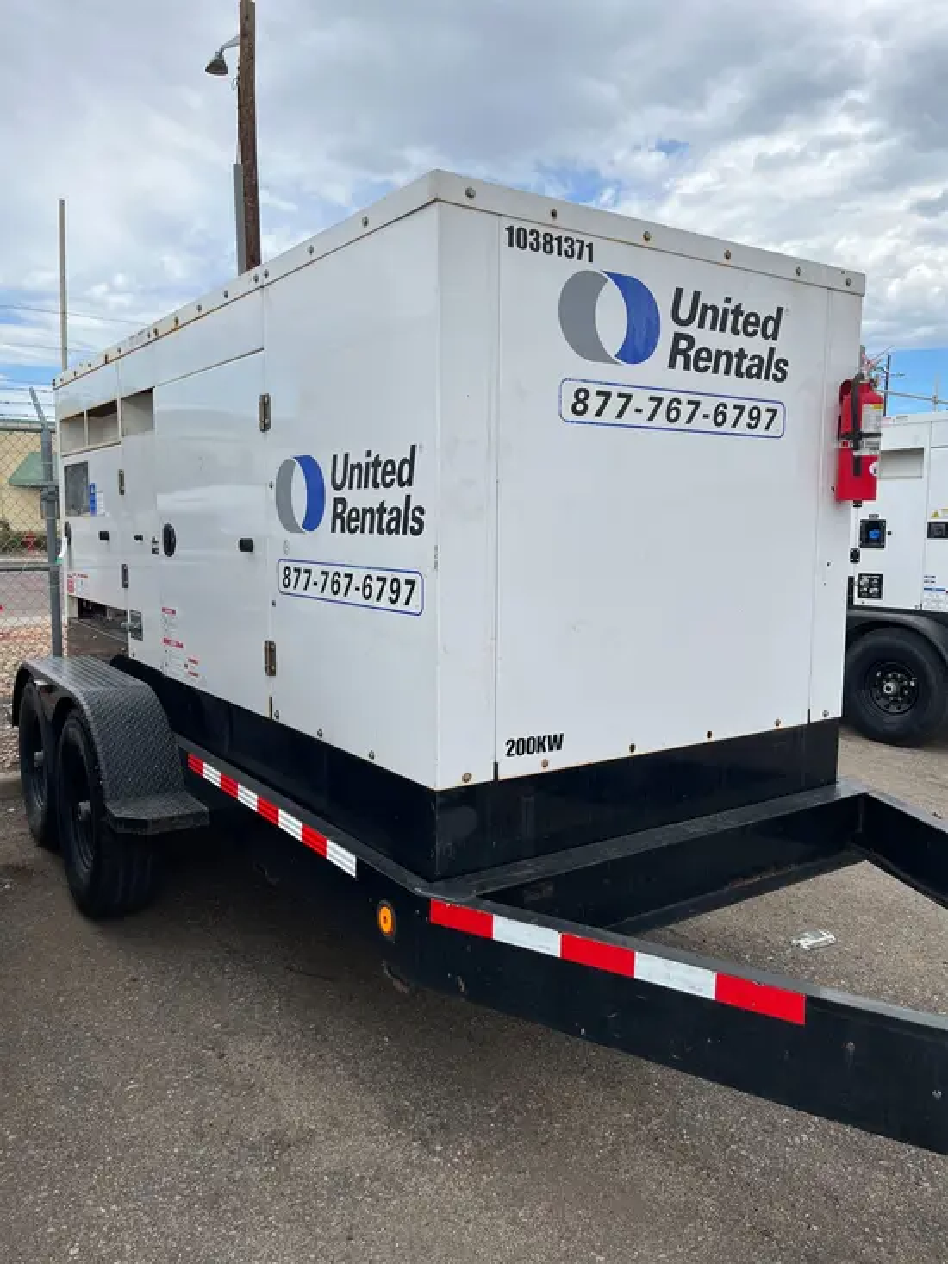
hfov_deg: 53.1
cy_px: 632
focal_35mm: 26
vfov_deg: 67.3
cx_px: 474
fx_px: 949
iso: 50
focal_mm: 5.1
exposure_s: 1/2688
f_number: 1.6
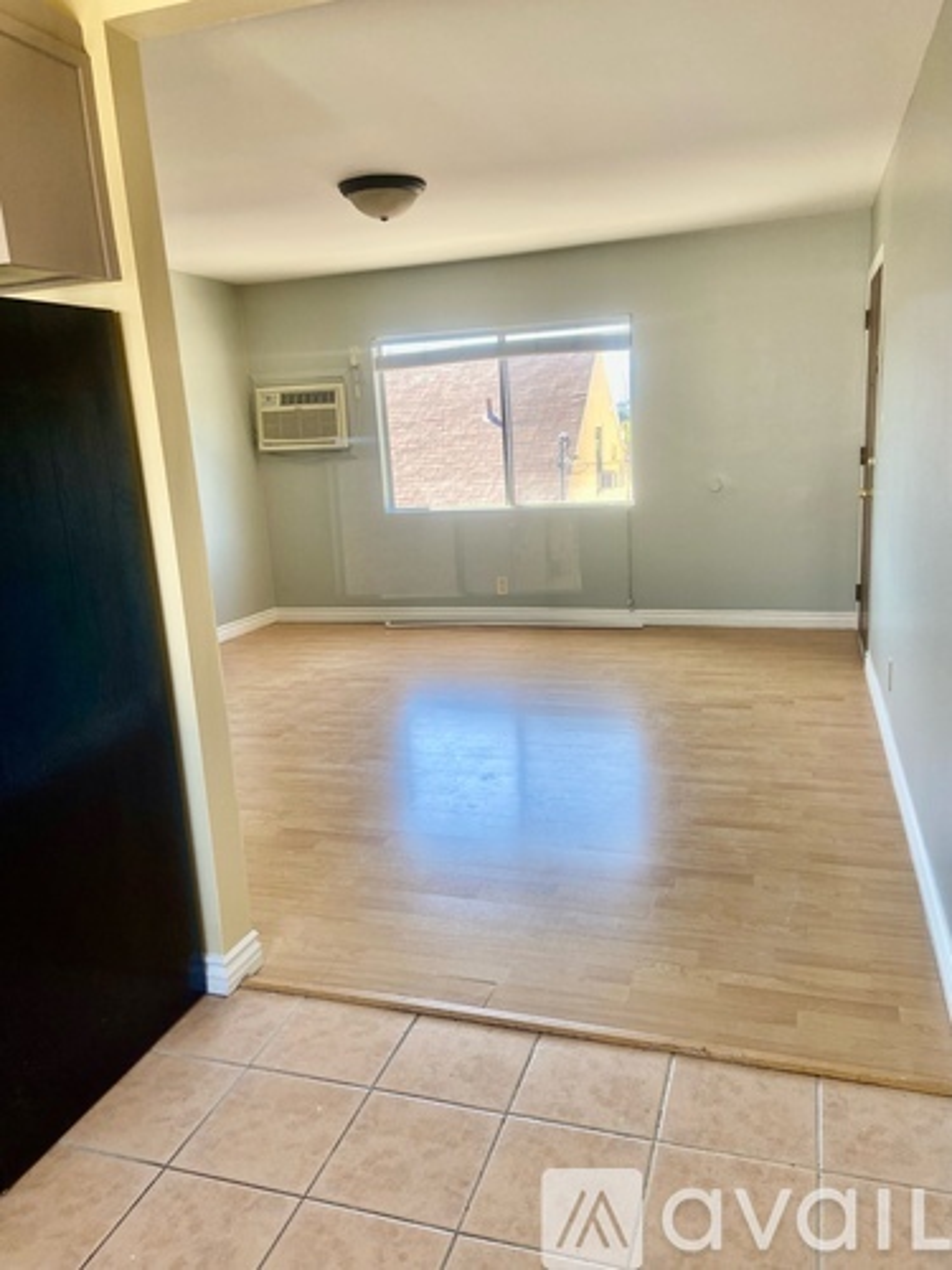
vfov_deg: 67.3
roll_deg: +3.5
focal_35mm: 26
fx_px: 953
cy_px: 635
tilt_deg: -13.1
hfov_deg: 53.1
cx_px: 476
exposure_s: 1/121
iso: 64
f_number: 1.8
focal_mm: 4.25
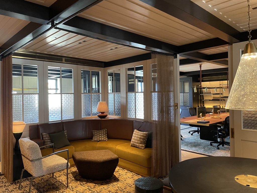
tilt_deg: +0.1
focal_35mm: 26
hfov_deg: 67.3
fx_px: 193
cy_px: 96
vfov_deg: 53.1
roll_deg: +0.7
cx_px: 128
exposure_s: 1/38
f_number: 1.6
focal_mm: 4.2
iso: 500
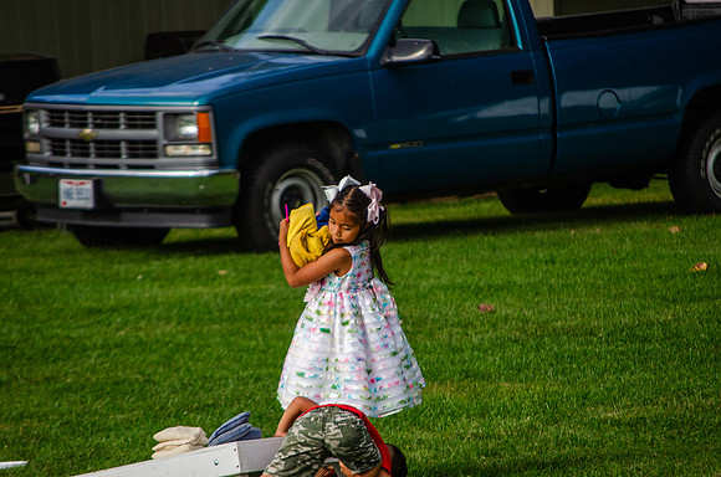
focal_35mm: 300
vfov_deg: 4.6
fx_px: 5995
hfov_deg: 6.9
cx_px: 360
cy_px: 238
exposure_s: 1/500
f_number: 5.6
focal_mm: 200
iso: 200
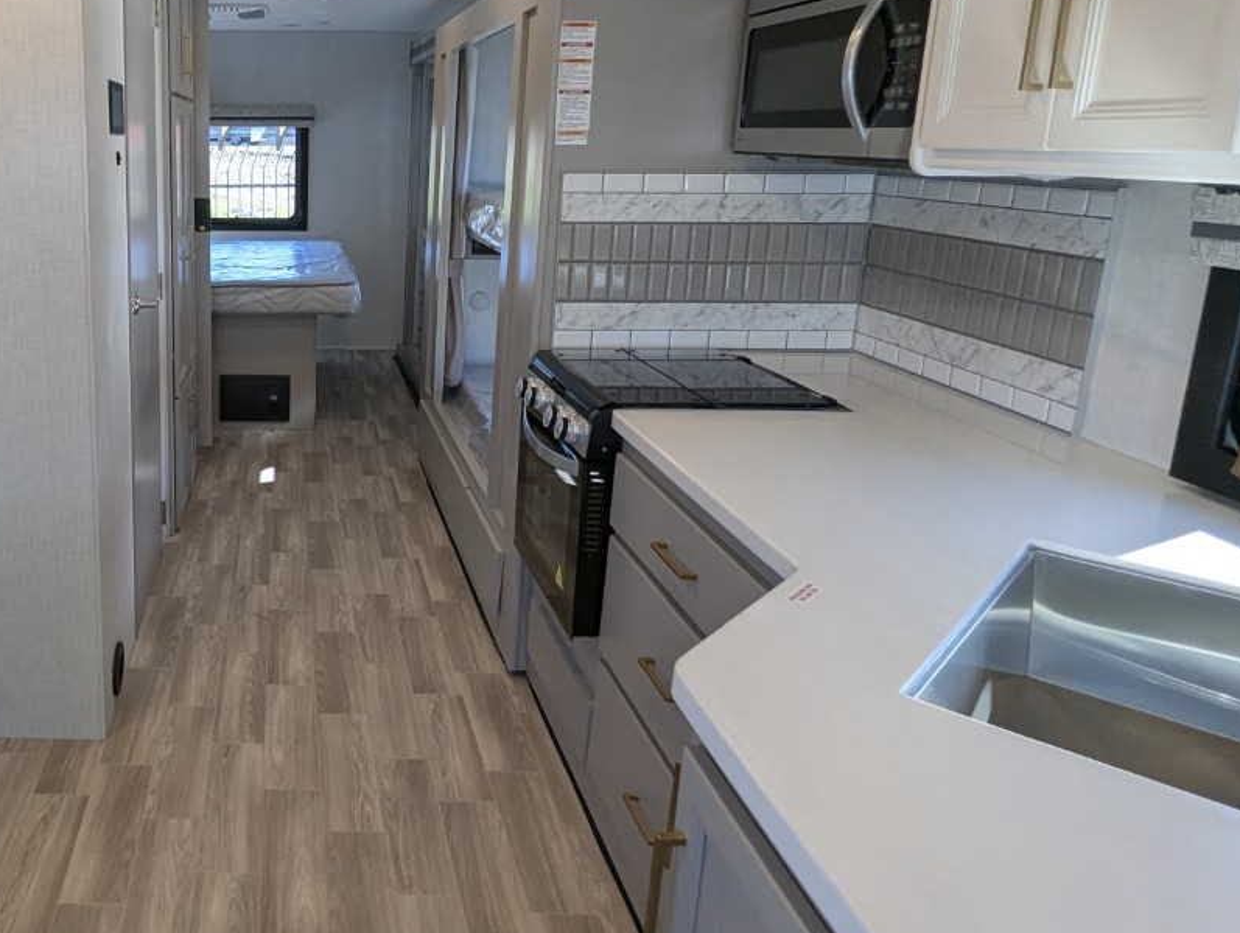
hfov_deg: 59.0
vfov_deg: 49.5
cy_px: 370
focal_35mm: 28
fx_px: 1004
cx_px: 267
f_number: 2.2
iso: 190
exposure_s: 1/155
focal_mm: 2.35
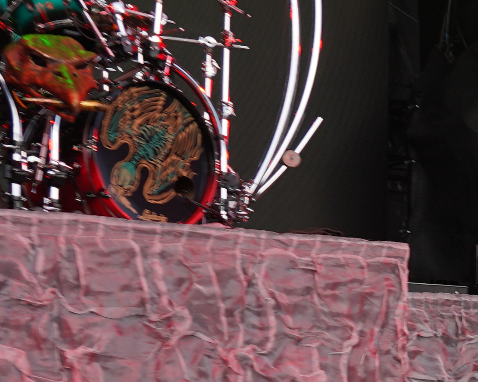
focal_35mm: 156
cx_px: 730
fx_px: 2206
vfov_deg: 9.9
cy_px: 282
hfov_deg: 11.8
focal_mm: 37
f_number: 4.5
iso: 100
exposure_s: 1/50
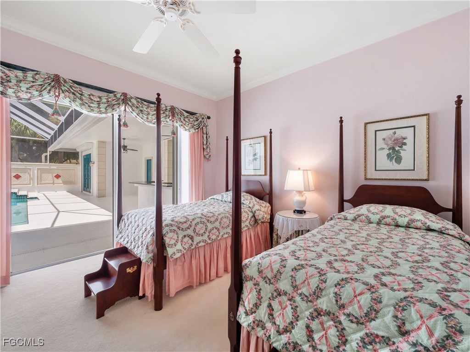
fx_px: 190
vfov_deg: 85.7
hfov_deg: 102.1
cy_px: 176
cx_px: 235
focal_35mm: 14
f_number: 7.1
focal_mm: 7
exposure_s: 1/10
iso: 200
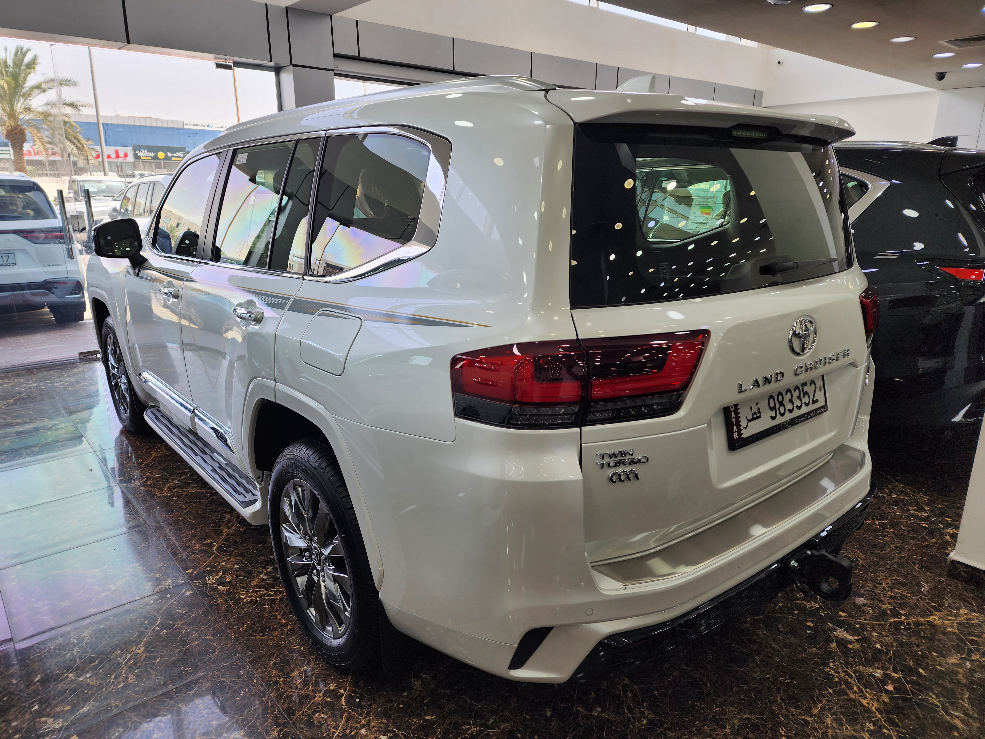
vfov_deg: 58.9
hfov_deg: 73.9
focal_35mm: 23
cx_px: 492
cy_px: 370
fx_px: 654
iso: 16
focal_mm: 6.4
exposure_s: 1/100
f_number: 1.8
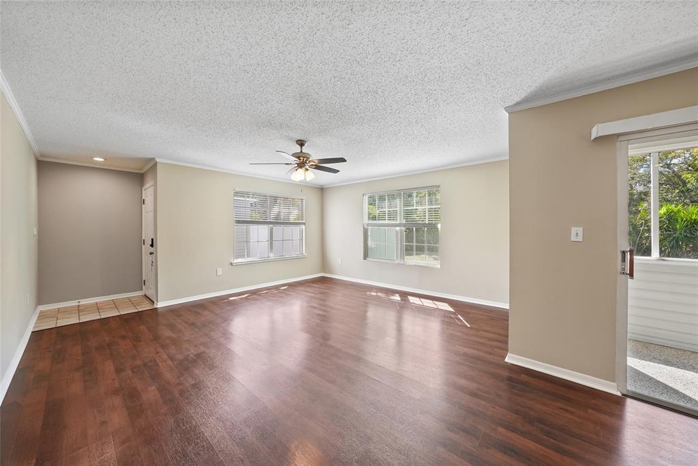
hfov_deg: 108.3
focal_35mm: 13
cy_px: 233
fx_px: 252
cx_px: 349
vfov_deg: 85.4
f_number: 7.1
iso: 400
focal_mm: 13
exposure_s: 1/15
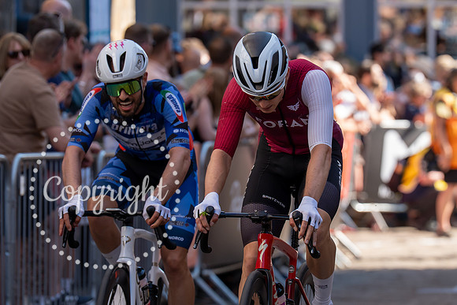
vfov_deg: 4.2
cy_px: 138
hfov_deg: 6.3
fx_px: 4166
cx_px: 285
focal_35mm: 328
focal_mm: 194
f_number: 4
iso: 500
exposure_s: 1/1000
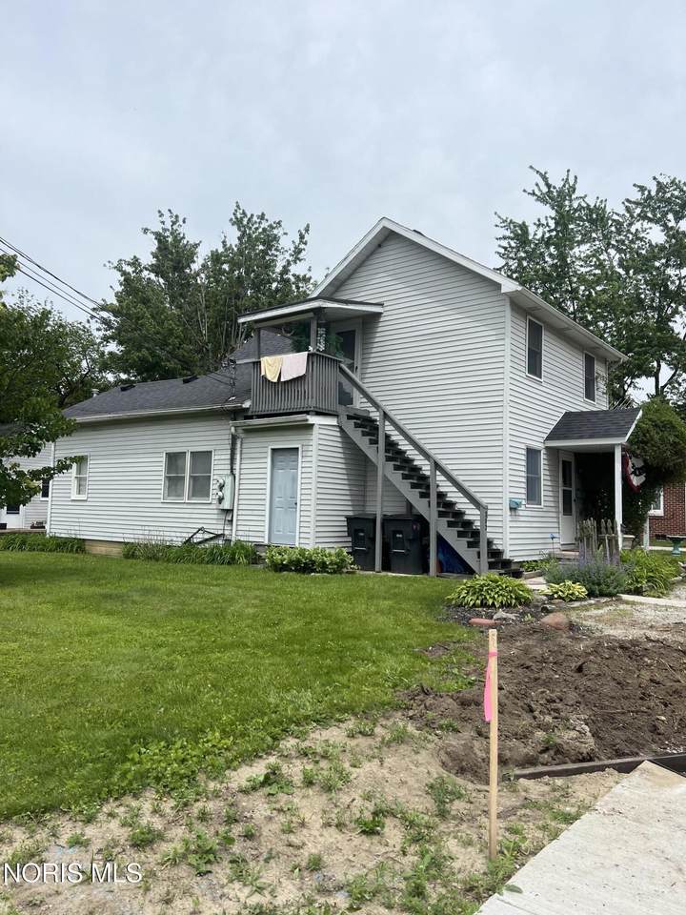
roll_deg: +0.3
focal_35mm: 26
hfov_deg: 53.1
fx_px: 687
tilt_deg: +3.2
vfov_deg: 67.3
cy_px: 458
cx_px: 343
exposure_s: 1/5882
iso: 50
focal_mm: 5.7
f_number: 1.5
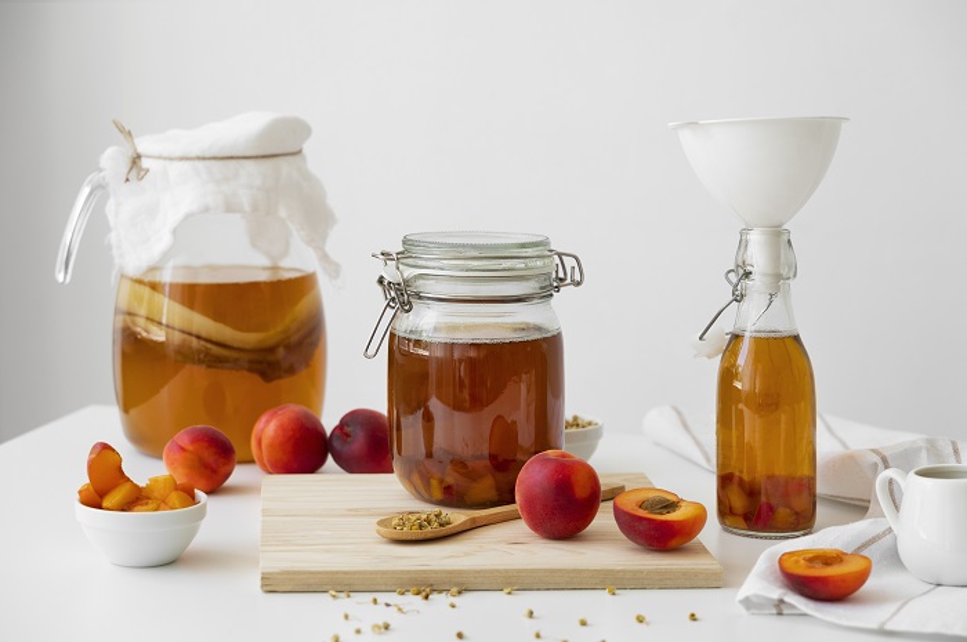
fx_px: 2012
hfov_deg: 27.0
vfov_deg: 18.1
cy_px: 321
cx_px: 484
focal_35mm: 75
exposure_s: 1/160
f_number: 5
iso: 640
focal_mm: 75
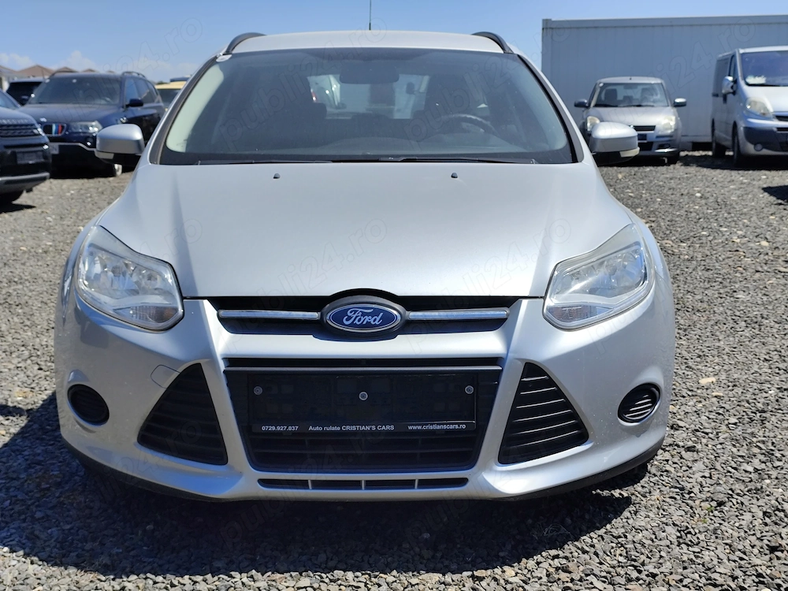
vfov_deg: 31.5
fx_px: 1047
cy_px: 296
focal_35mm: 46
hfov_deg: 41.2
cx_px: 394
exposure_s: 1/2456
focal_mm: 6.19
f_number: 1.65
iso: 50
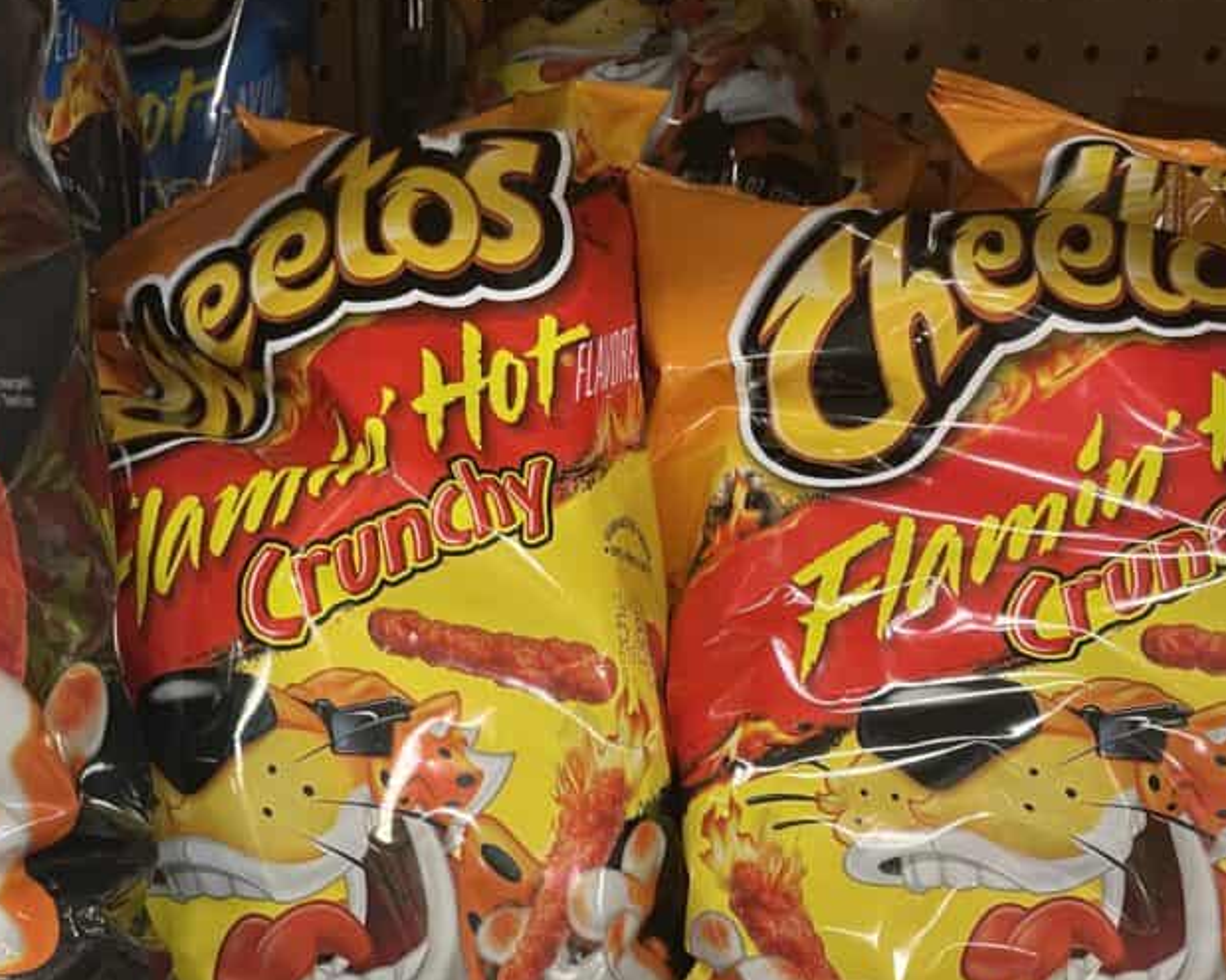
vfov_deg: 33.2
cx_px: 481
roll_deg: +1.0
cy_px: 936
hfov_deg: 43.6
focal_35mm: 42
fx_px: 1524
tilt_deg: -28.3
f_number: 1.6
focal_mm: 4.2
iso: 125
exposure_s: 1/60
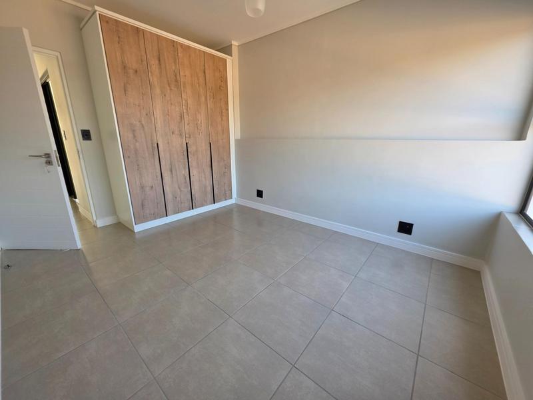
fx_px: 200
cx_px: 266
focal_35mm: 13
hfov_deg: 106.2
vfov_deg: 89.9
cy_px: 200
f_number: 1.9
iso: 160
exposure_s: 1/359
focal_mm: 2.2
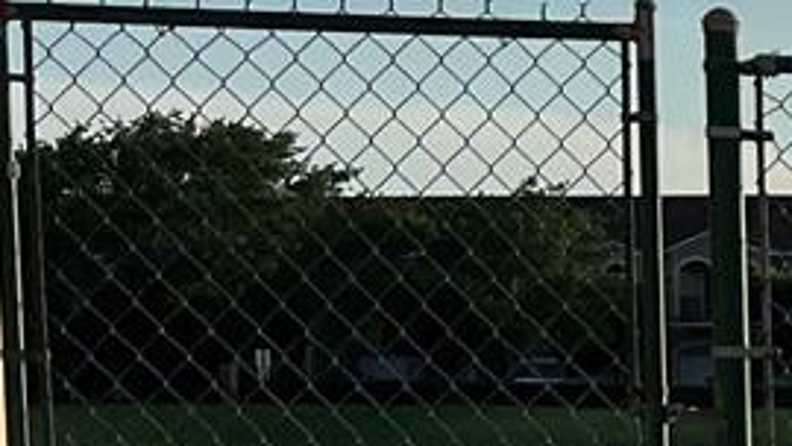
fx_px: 3529
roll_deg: +0.6
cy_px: 725
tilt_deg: -7.2
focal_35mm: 168
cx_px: 2018
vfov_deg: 7.1
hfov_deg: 10.6
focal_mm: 5.7
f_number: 1.5
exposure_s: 1/4115
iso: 50
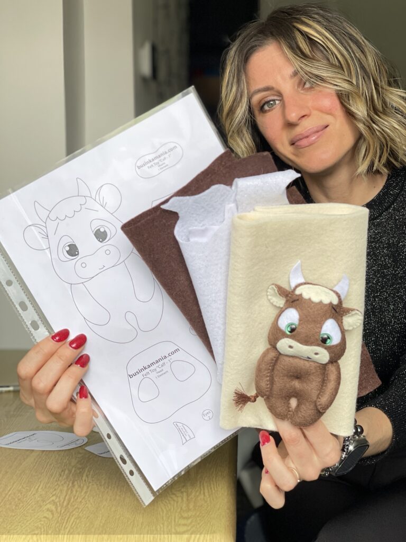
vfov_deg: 30.3
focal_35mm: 64
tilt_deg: -4.6
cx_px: 203
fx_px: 1001
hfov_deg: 22.9
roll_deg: +0.5
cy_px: 271
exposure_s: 1/121
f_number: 2.2
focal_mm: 7.5
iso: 100
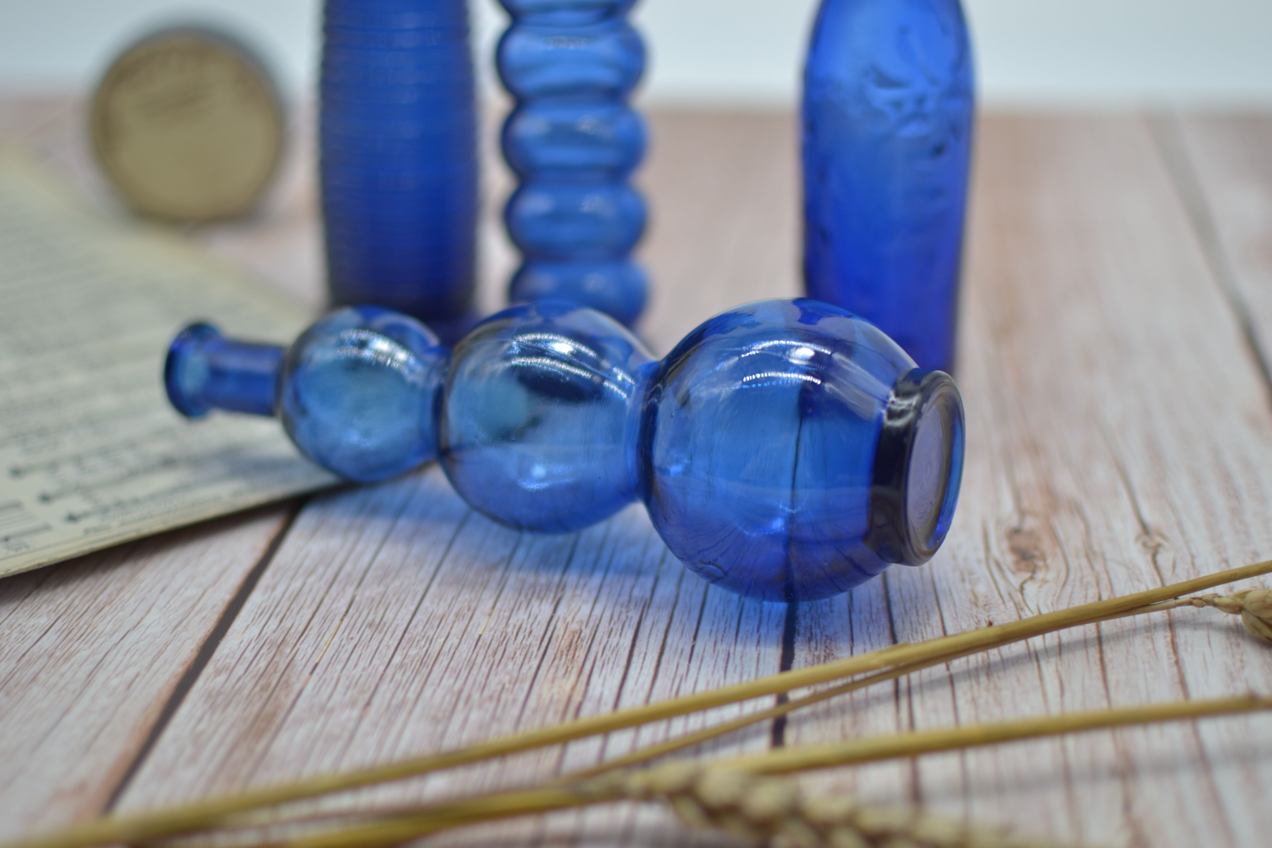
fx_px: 1855
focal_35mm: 52
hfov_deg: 37.9
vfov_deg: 25.8
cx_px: 636
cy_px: 424
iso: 100
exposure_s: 1/500
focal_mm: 35
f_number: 1.8
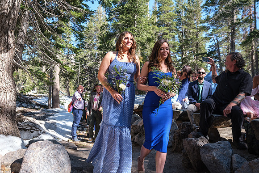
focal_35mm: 27
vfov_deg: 48.0
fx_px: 194
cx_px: 130
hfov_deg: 67.4
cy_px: 86
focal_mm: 18
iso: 250
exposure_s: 1/900
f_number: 2.8
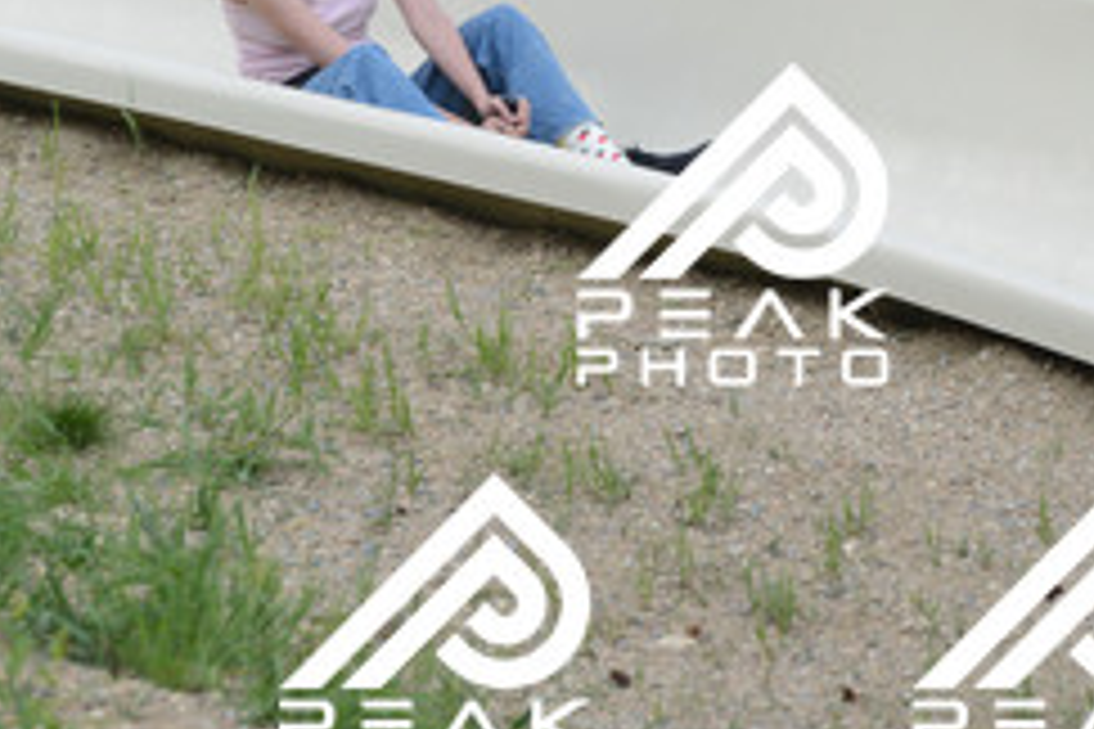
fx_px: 9754
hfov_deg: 6.4
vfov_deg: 4.3
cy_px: 196
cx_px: 752
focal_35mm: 321
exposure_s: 1/1250
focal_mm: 195
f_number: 6.3
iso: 1000
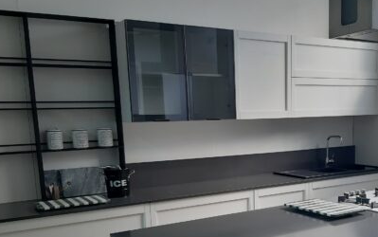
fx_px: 443
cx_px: 244
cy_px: 191
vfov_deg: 29.2
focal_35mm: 43
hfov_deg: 45.6
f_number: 1.7
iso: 160
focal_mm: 3.93
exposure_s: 1/50
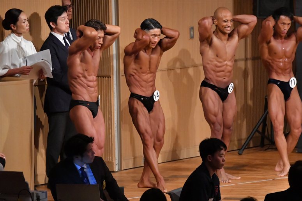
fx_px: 2390
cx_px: 151
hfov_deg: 7.2
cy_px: 100
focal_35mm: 285
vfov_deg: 4.8
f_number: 5.6
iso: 10000
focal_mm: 190
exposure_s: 1/400
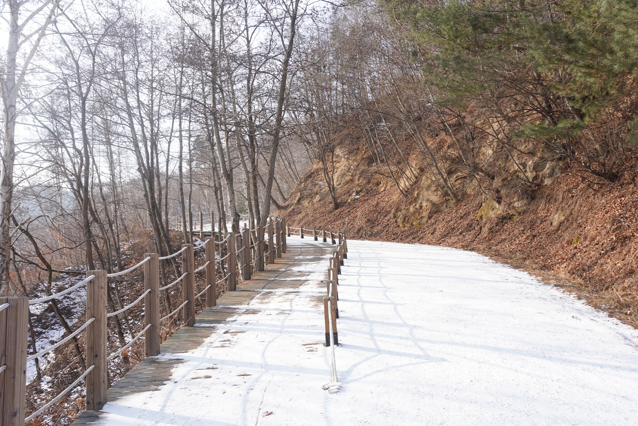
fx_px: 549
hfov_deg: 60.3
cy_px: 213
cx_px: 319
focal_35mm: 31
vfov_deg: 42.3
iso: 100
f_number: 7.1
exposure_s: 1/100
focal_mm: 31
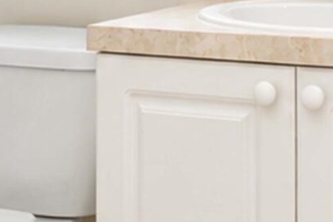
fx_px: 860
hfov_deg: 21.1
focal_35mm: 93
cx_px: 339
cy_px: -101
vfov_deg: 13.9
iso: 1250
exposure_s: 1/100
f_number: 10
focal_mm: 10
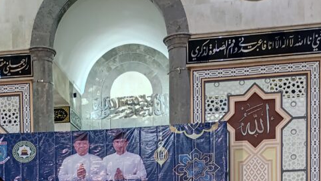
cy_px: 254
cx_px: 111
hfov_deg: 35.7
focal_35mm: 58
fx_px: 494
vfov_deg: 18.8
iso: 1350
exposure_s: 1/20
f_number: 1.89
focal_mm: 5.43
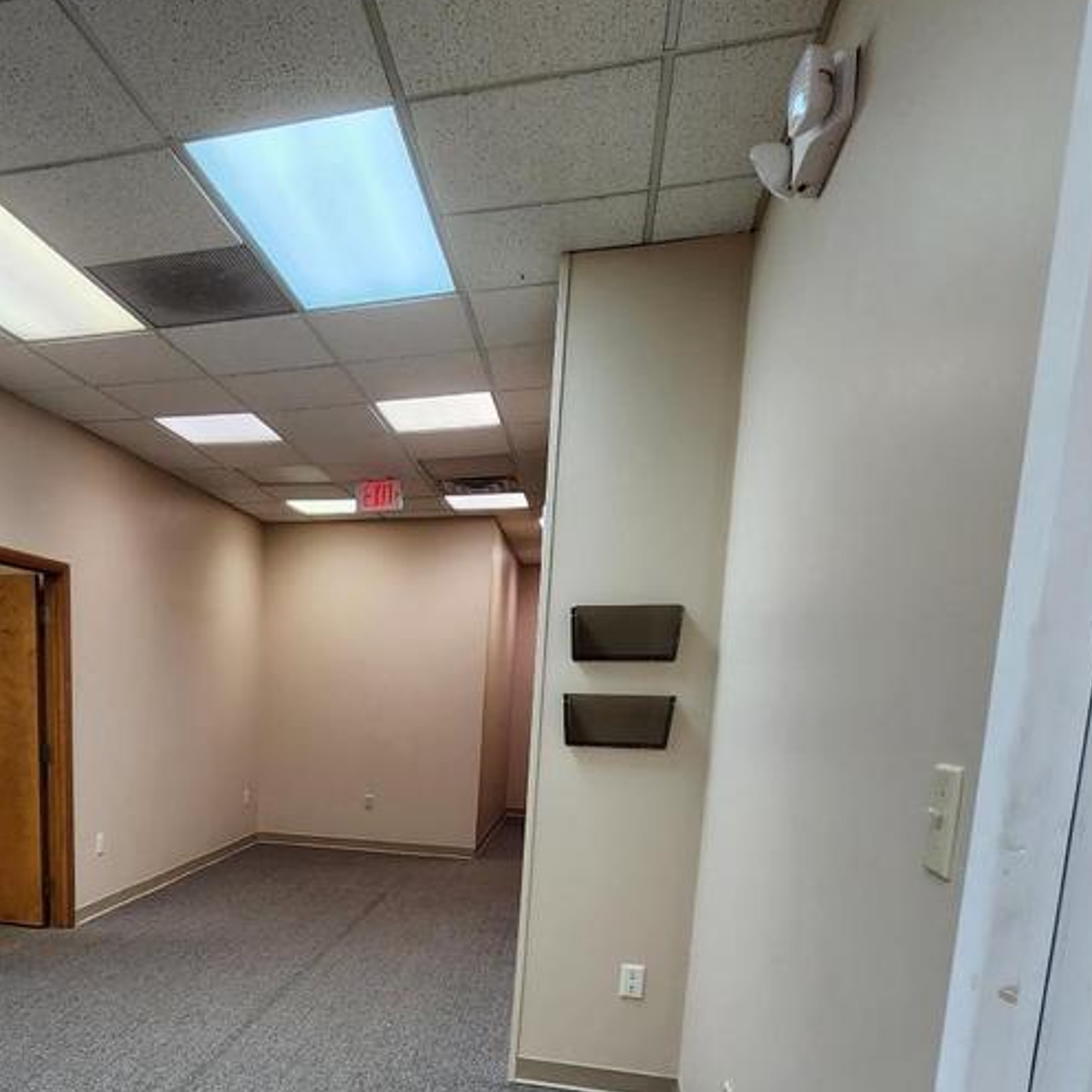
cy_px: 876
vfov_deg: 58.1
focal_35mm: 25
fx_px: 892
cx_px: 253
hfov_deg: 59.1
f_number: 2.2
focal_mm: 2.2
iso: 100
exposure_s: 1/60.2
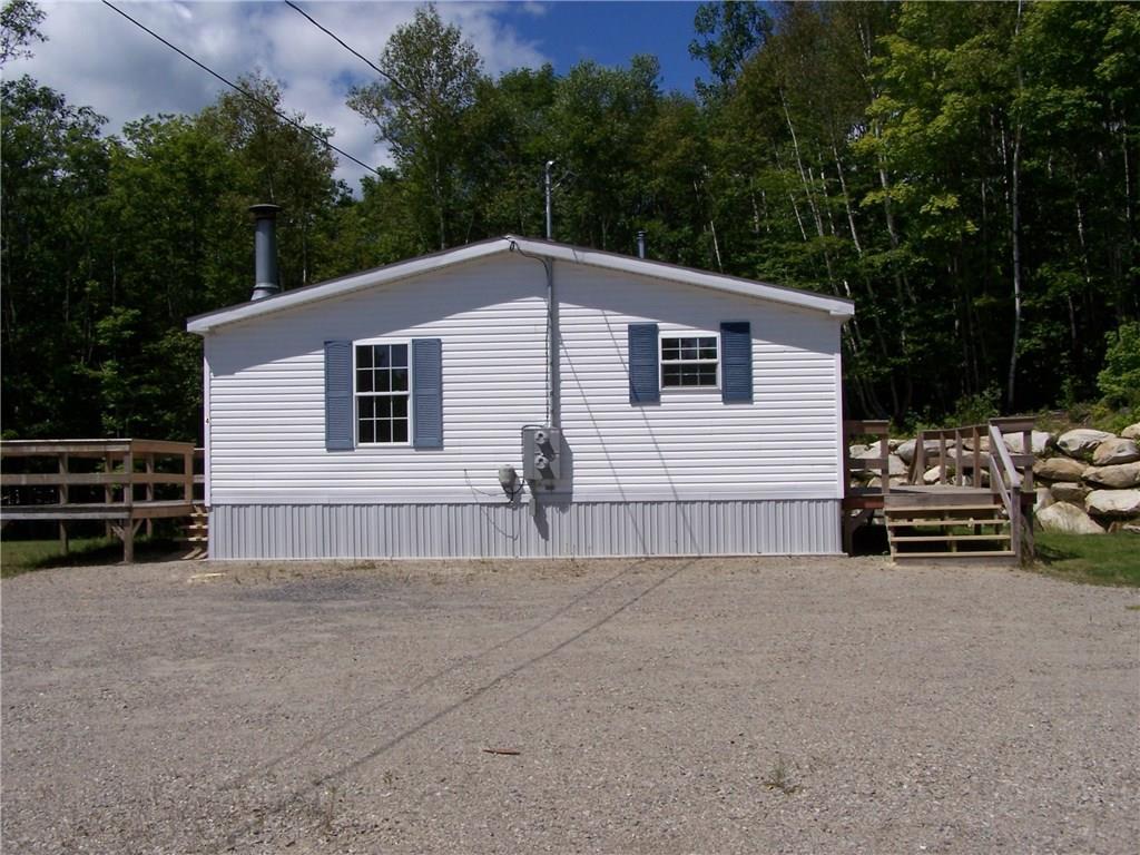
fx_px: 1251
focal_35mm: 38
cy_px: 428
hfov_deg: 49.0
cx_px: 570
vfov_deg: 37.7
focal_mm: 6.3
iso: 80
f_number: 5.6
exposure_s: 1/800
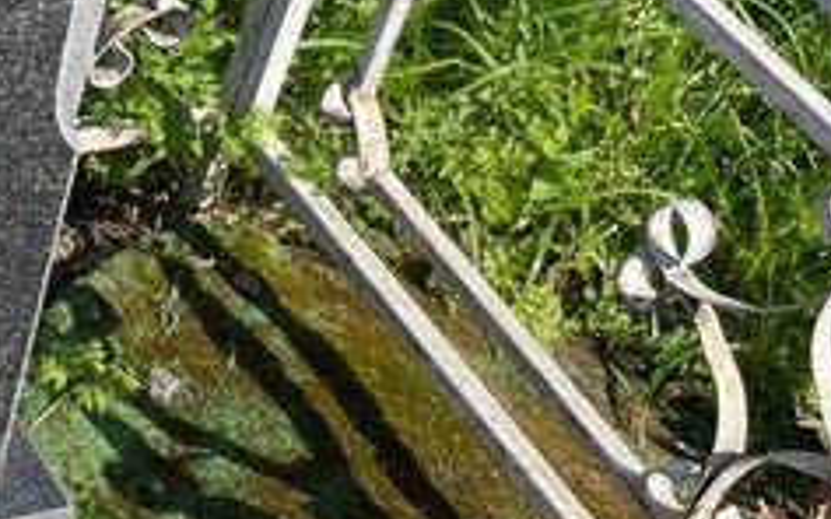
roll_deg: -4.4
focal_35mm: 93
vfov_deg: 14.0
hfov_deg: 20.3
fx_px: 2106
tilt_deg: -40.1
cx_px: -270
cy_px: 126
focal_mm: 4.2
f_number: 1.6
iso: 32
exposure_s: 1/2681
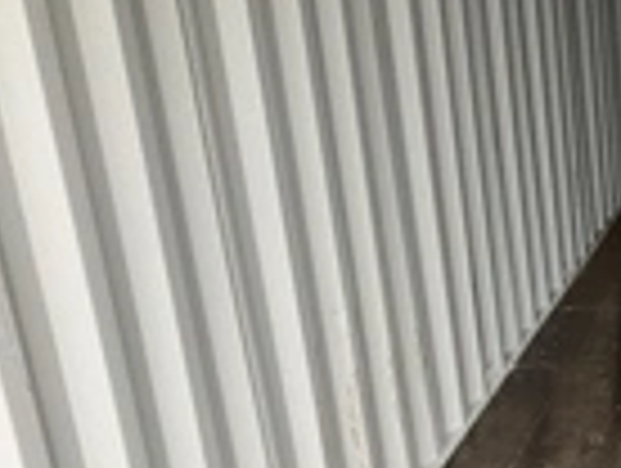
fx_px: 1510
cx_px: 860
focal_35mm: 84
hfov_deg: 20.7
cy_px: 648
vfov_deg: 16.4
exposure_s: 1/60
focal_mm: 3
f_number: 1.8
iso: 125
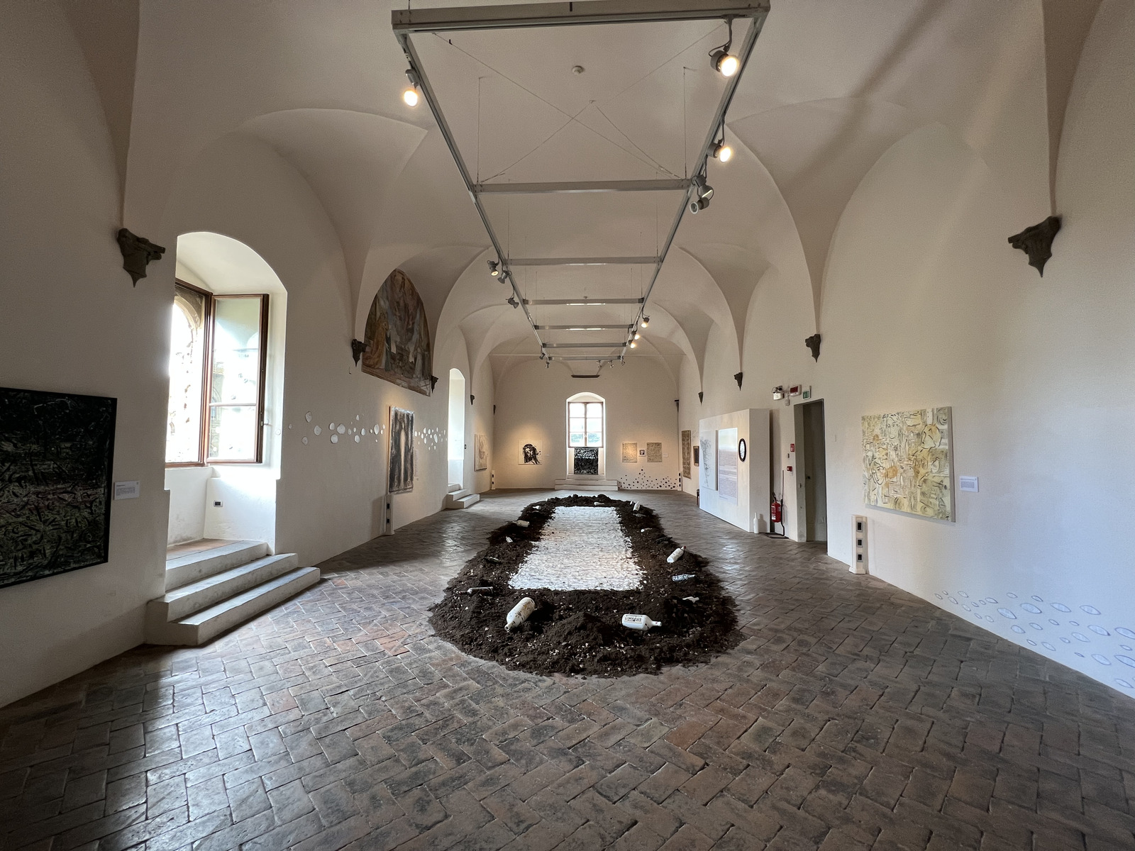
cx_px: 568
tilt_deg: +3.2
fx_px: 426
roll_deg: +0.4
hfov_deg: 106.2
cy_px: 426
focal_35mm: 13
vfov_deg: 89.9
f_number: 1.8
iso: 125
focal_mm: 1.57
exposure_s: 1/50
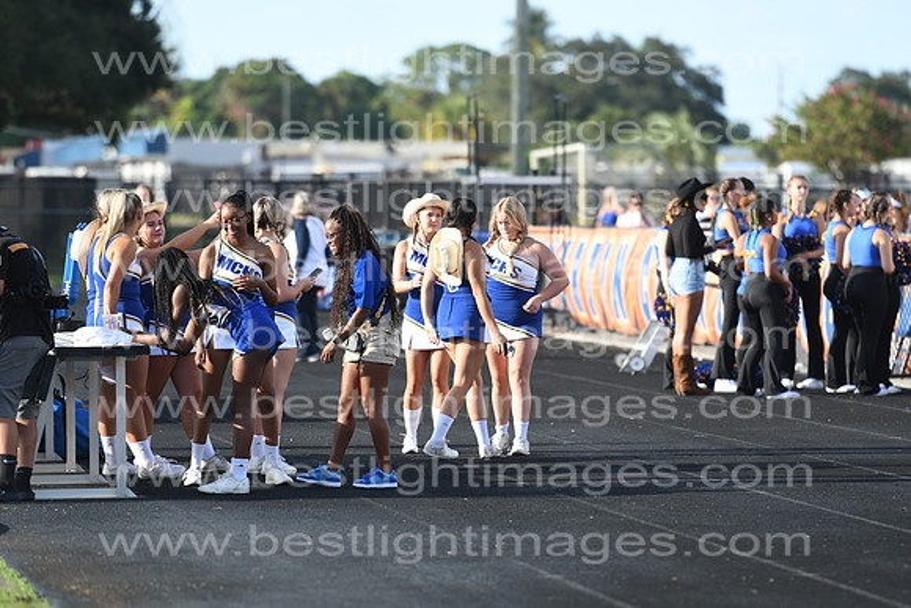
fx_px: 7593
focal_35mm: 300
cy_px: 304
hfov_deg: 6.9
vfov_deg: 4.6
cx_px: 456
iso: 200
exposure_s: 1/1000
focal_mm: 200
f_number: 4
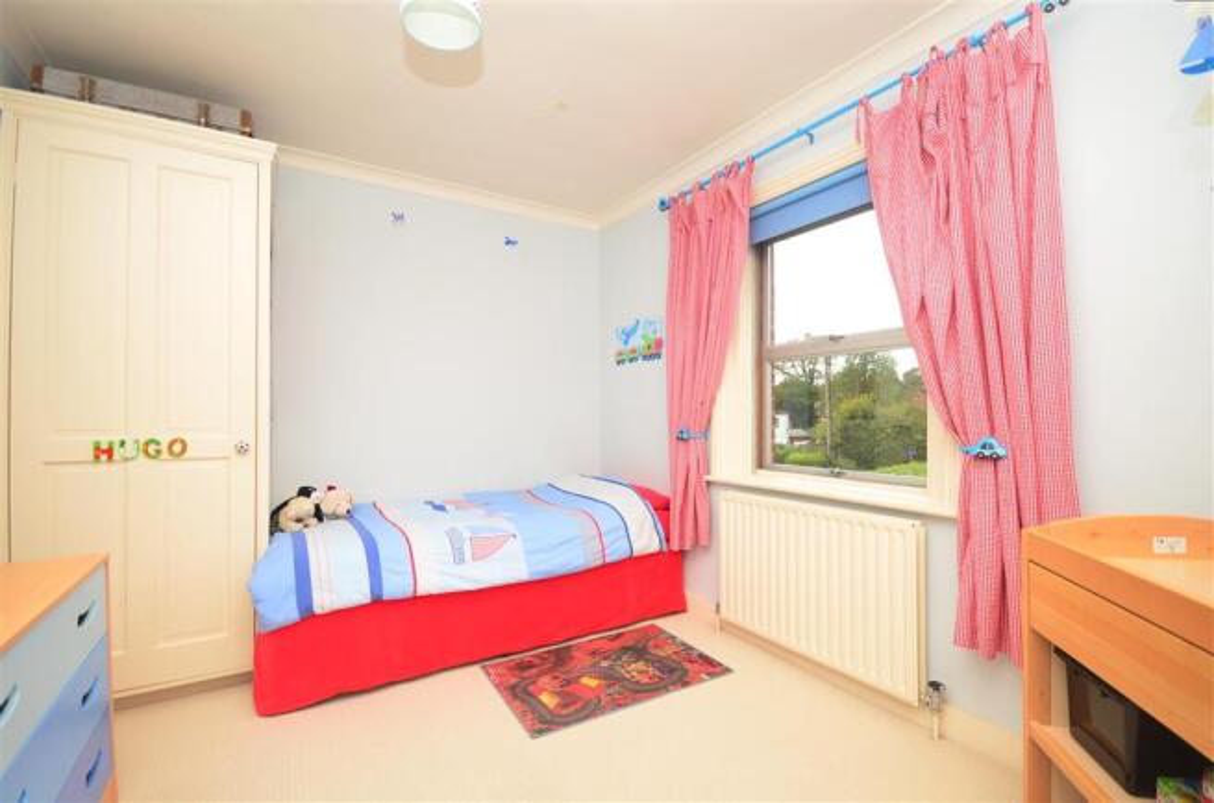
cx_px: 607
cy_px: 402
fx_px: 505
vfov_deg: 77.0
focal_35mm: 15
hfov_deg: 100.5
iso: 200
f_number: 5
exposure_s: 1/80
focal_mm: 10
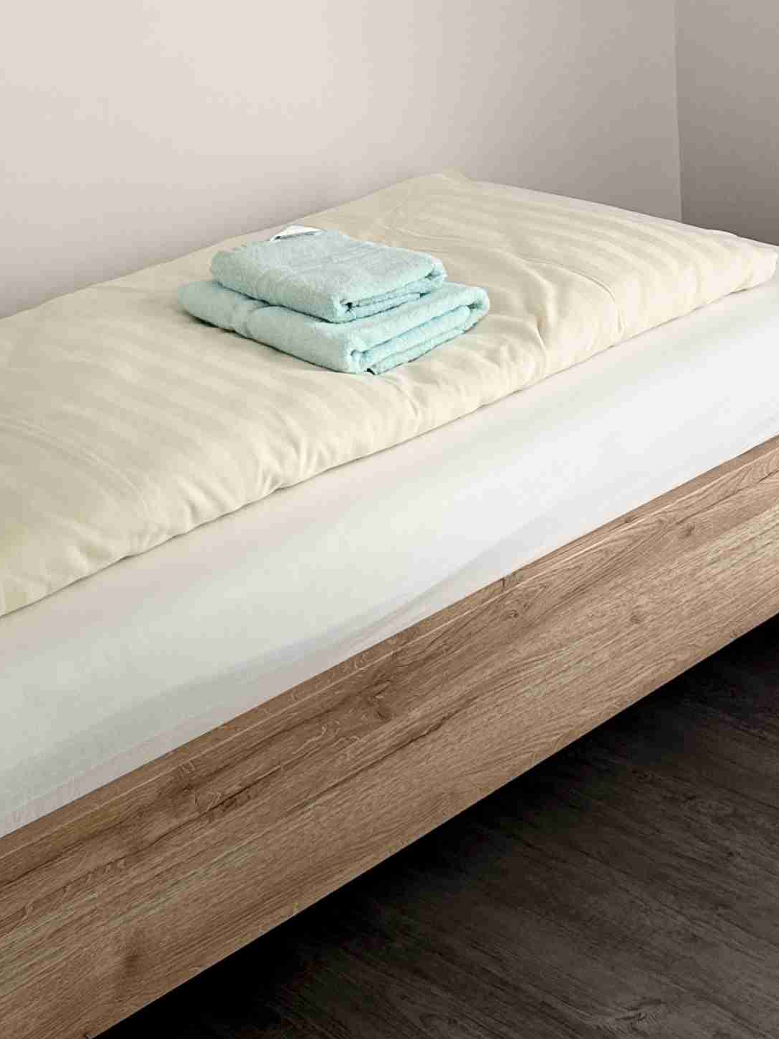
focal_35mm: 67
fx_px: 2010
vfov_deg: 27.6
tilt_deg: -10.8
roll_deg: +3.1
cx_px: 615
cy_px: 57
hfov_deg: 21.7
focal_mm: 6.76
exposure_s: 1/121
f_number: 1.78
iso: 160
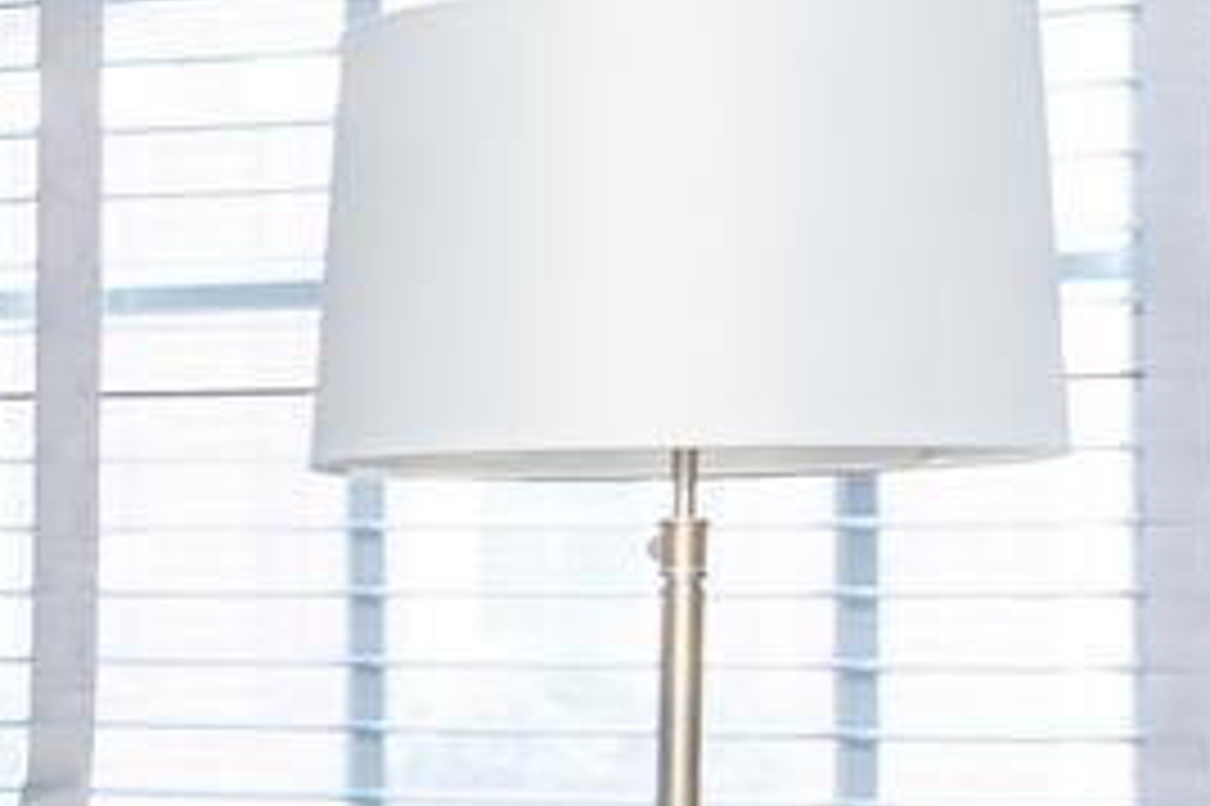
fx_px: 4098
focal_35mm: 122
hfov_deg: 10.9
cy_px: 552
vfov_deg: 11.2
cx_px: -2442
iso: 320
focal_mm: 16
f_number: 10
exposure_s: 1/1.67
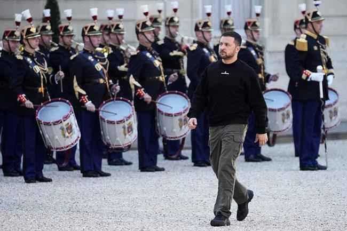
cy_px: 116
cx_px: 174
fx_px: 2197
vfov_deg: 6.0
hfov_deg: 9.0
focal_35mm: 228
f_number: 2.8
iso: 6400
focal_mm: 152
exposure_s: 1/250
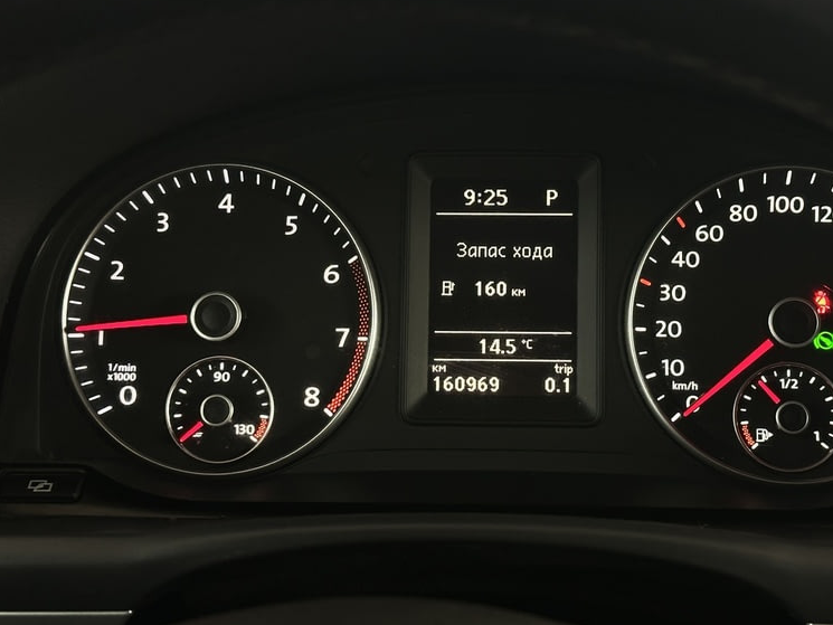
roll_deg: +0.9
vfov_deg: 25.2
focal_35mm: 58
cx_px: 501
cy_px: 289
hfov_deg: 33.1
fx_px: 1396
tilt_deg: -23.6
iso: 250
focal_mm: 6.86
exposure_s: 1/50
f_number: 1.78
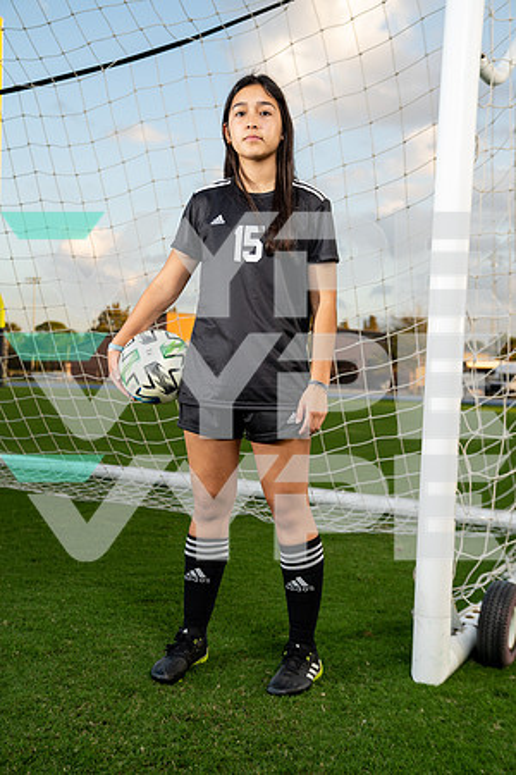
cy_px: 388
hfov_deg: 32.6
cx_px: 258
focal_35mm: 41
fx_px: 881
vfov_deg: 47.4
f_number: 4
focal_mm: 41
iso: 160
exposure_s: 1/160
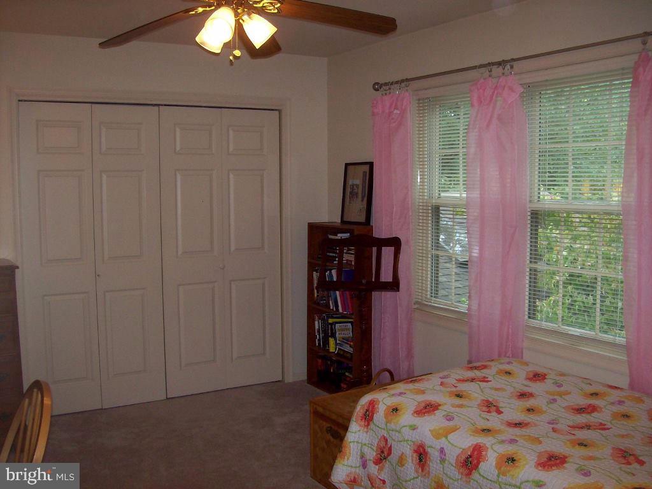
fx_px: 678
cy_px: 244
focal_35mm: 36
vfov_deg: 39.7
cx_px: 326
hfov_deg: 51.4
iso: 80
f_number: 2.7
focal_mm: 6
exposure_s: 1/64
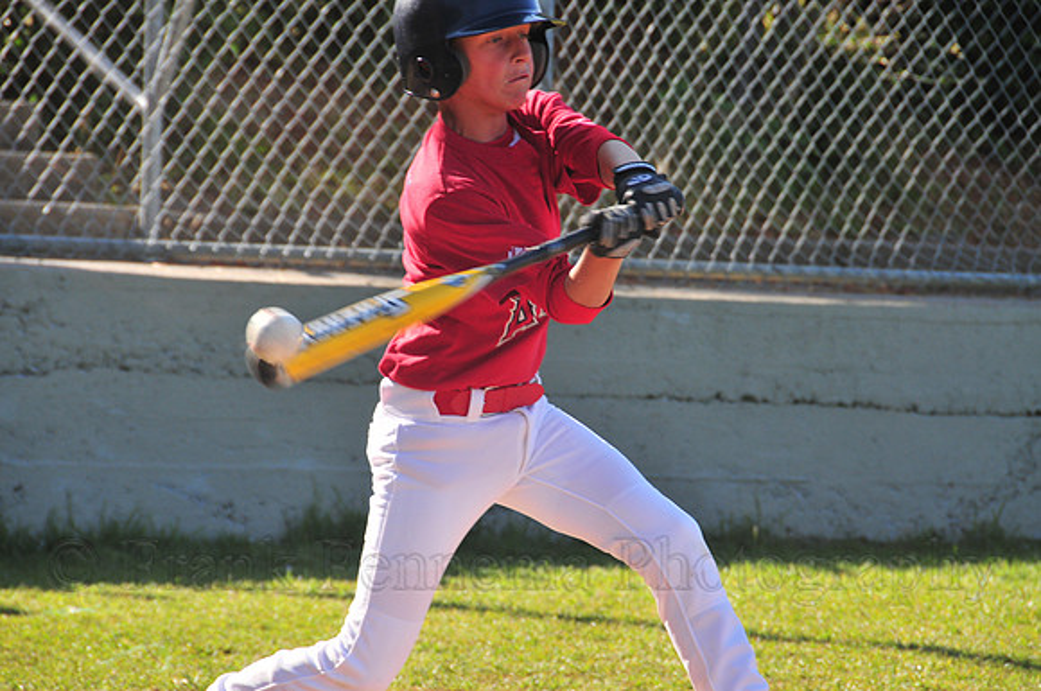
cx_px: 520
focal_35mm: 225
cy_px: 346
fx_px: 6497
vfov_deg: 6.1
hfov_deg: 9.2
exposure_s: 1/500
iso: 400
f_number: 8
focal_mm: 150
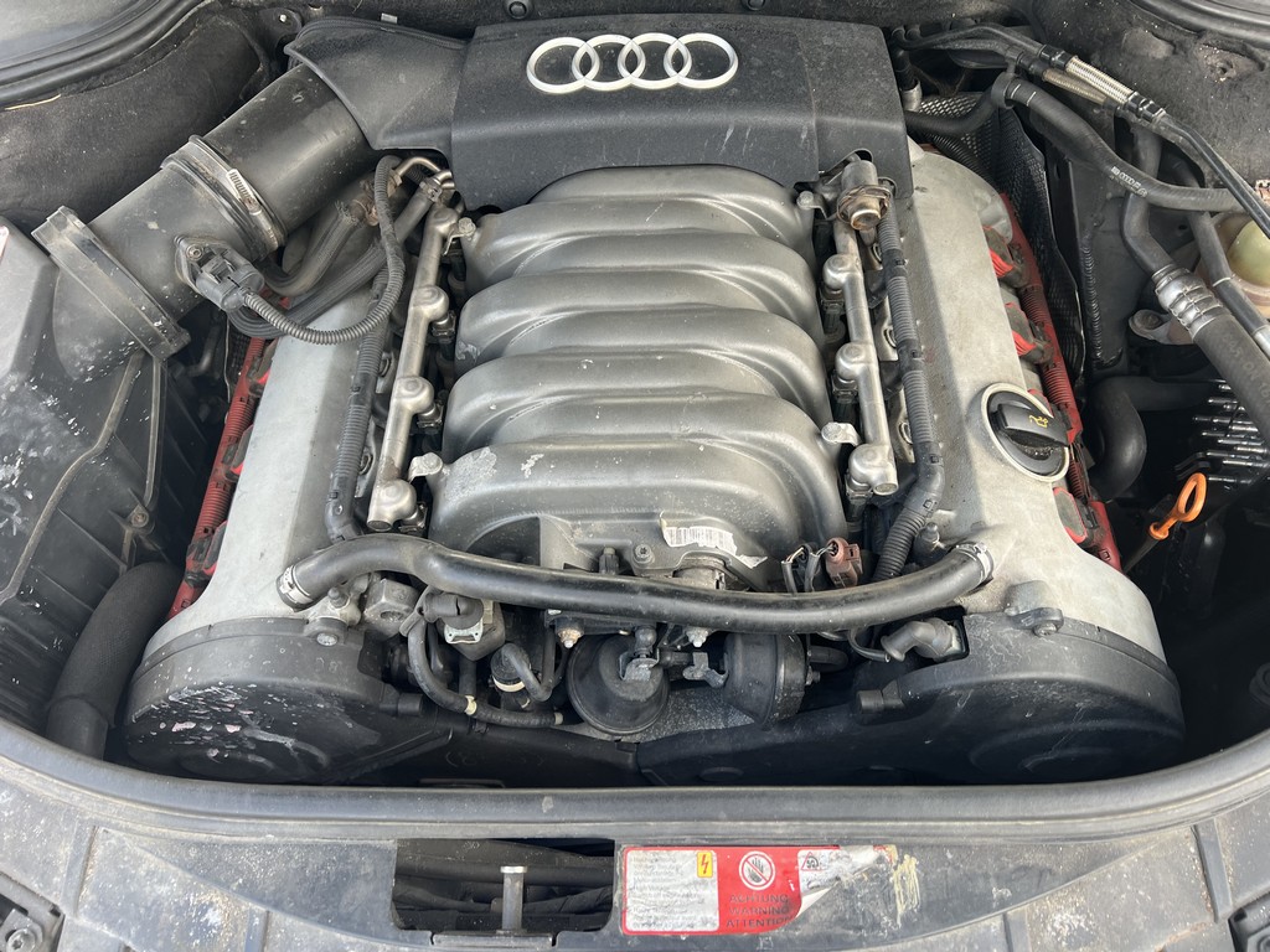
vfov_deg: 53.1
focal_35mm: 26
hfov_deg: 67.3
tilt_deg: -57.6
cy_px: 476
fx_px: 954
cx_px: 635
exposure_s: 1/122
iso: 32
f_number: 1.5
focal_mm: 5.7
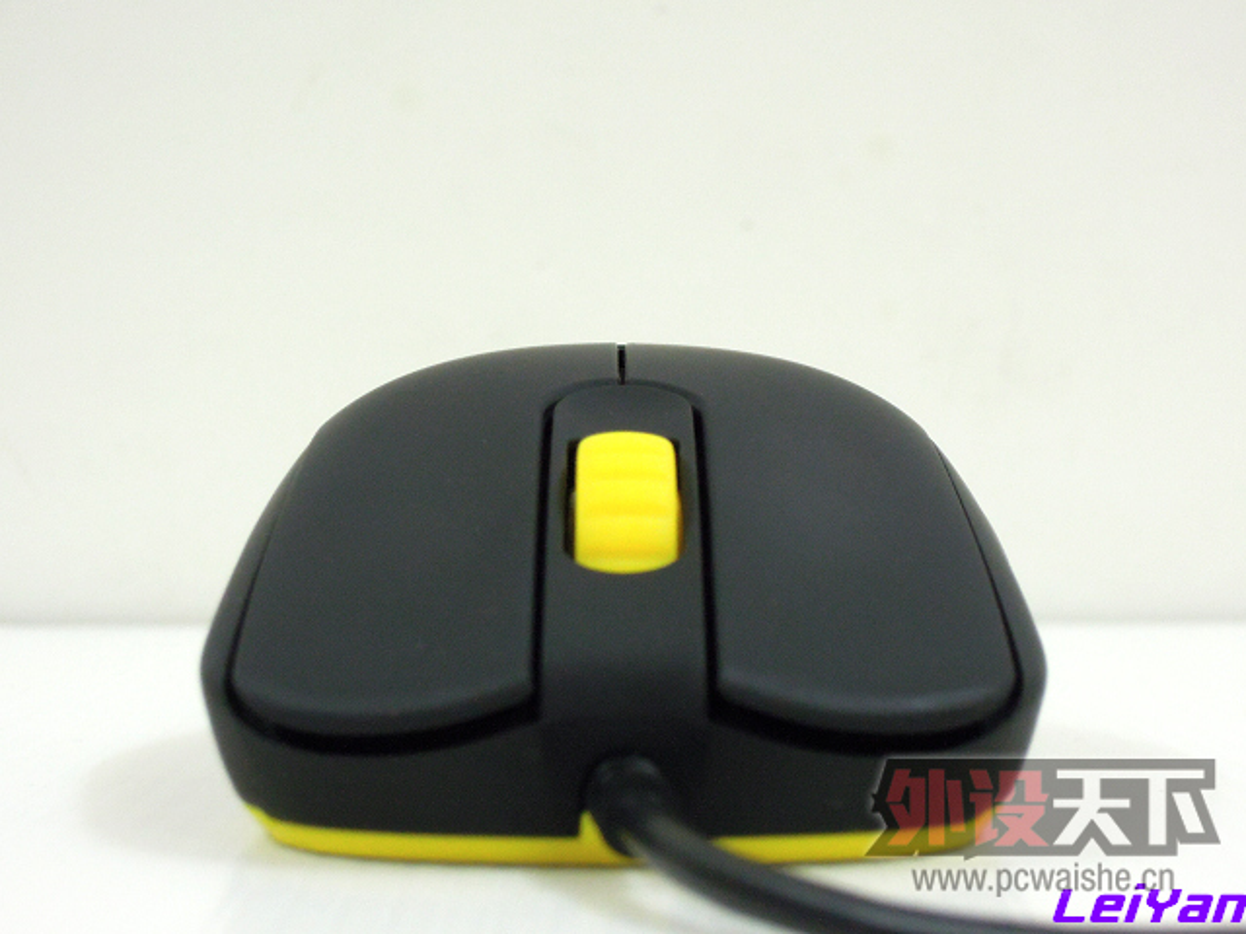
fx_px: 3060
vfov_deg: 17.4
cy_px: 467
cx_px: 623
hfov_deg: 23.0
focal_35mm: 85
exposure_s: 1/20
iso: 800
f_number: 5
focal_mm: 15.2
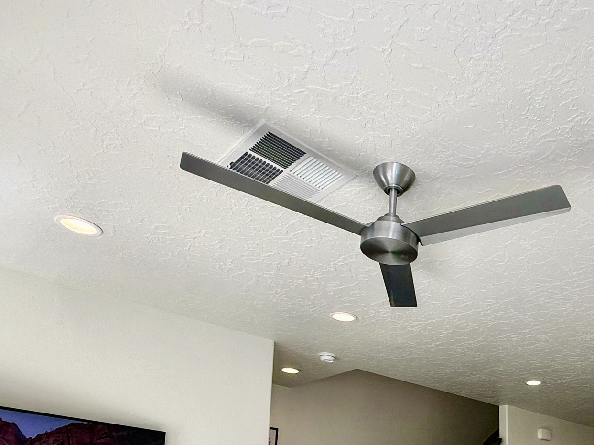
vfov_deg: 38.5
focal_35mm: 32
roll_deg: -0.2
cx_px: 498
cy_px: 457
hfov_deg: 52.1
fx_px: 549
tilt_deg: +6.7
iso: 64
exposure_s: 1/120
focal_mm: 2.22
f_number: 2.2
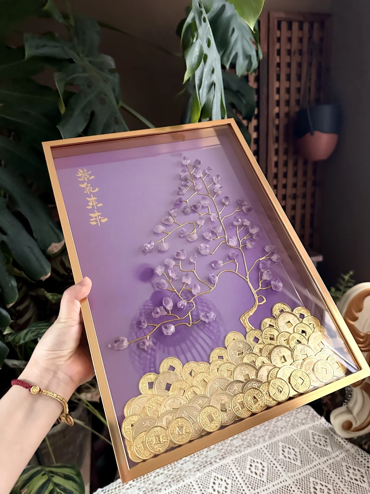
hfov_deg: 56.8
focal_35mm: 24
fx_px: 342
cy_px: 247
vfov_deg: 71.6
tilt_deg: -15.8
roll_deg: +2.6
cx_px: 185
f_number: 1.78
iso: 1000
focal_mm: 6.86
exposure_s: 1/33
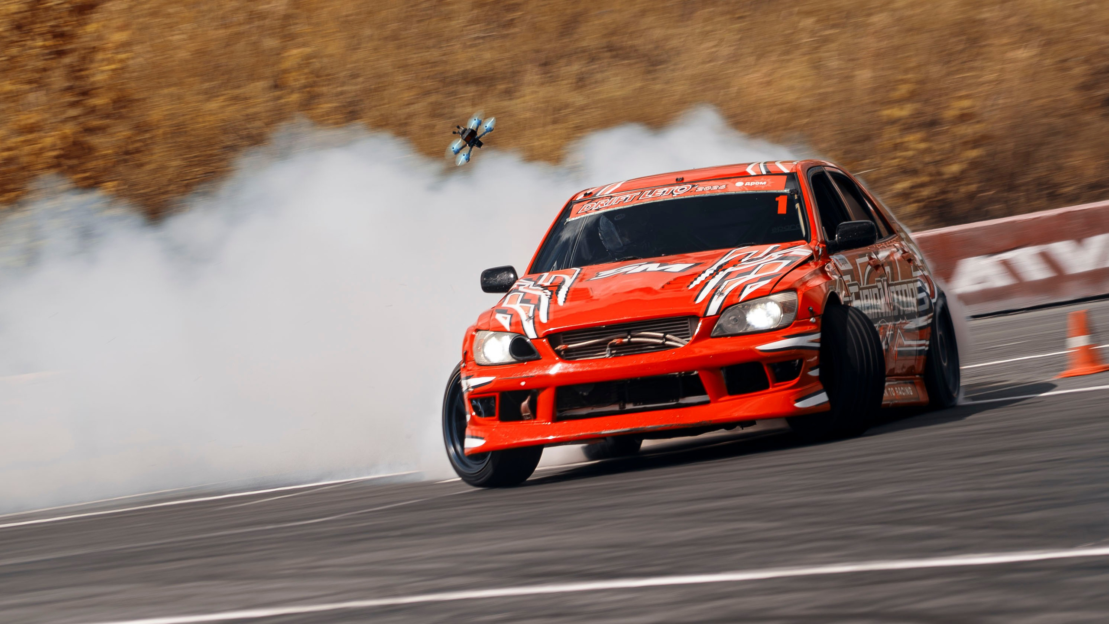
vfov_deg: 2.9
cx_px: 515
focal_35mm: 415
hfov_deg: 5.2
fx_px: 12197
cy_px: 327
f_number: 10
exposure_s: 1/125
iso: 100
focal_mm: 200
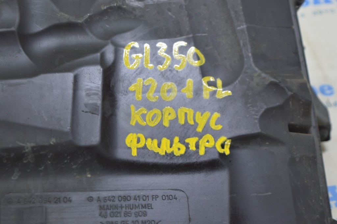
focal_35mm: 82
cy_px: 112
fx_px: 772
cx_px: 168
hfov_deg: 24.6
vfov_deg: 16.5
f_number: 5.6
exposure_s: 1/20
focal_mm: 55
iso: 400
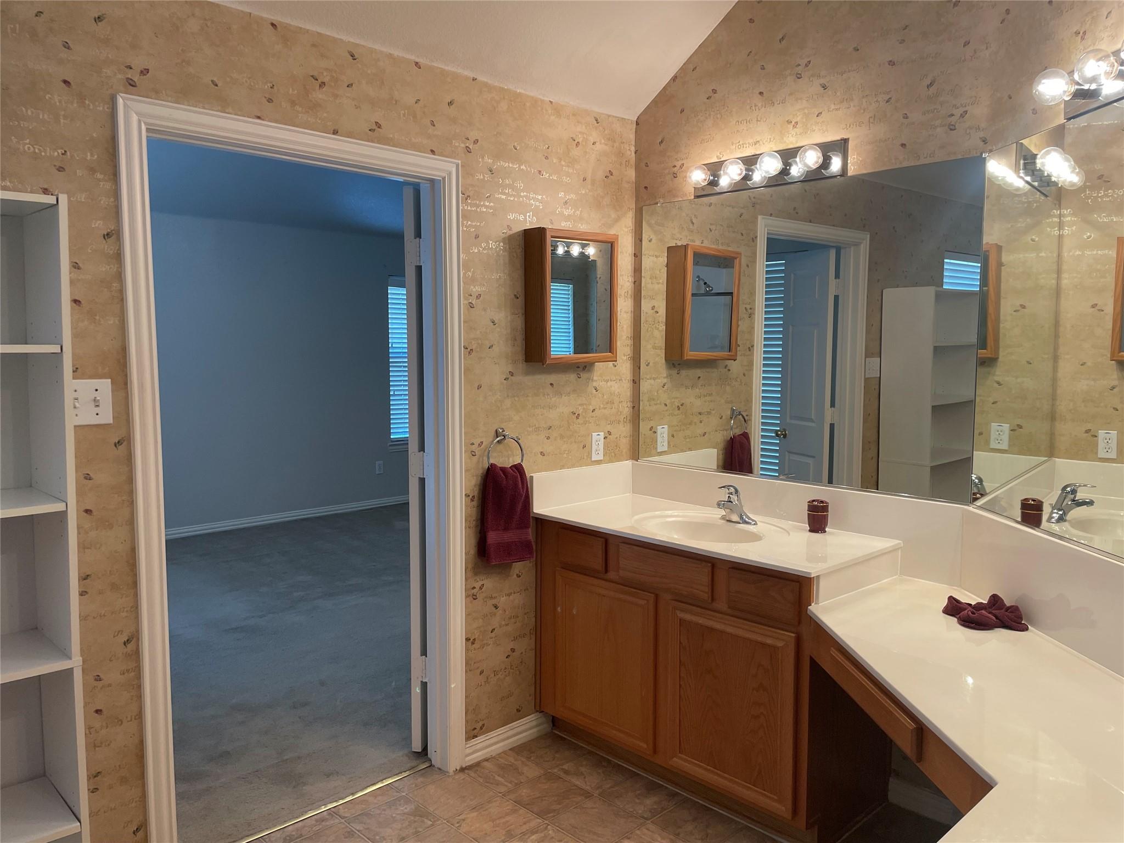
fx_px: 844
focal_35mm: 26
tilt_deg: -5.2
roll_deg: +0.8
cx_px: 562
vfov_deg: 53.1
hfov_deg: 67.3
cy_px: 422
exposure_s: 1/120
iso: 125
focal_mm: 4.2
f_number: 1.6
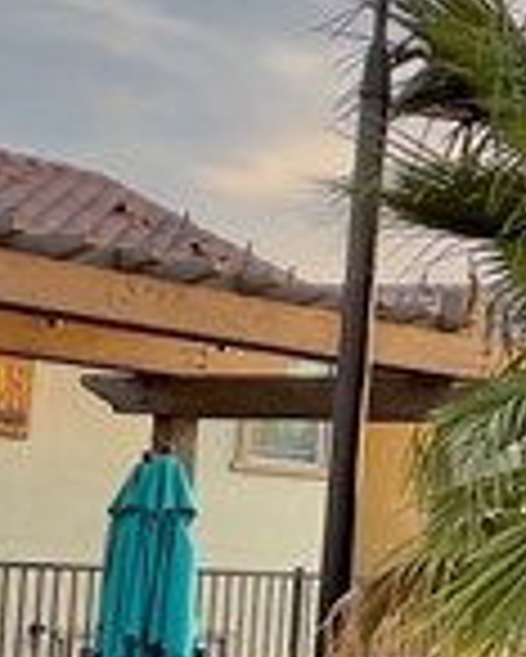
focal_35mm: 89
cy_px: 540
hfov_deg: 10.4
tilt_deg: +1.9
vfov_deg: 21.2
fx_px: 1730
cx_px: 1686
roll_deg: -2.3
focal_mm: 1.57
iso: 32
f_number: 1.8
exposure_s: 1/123
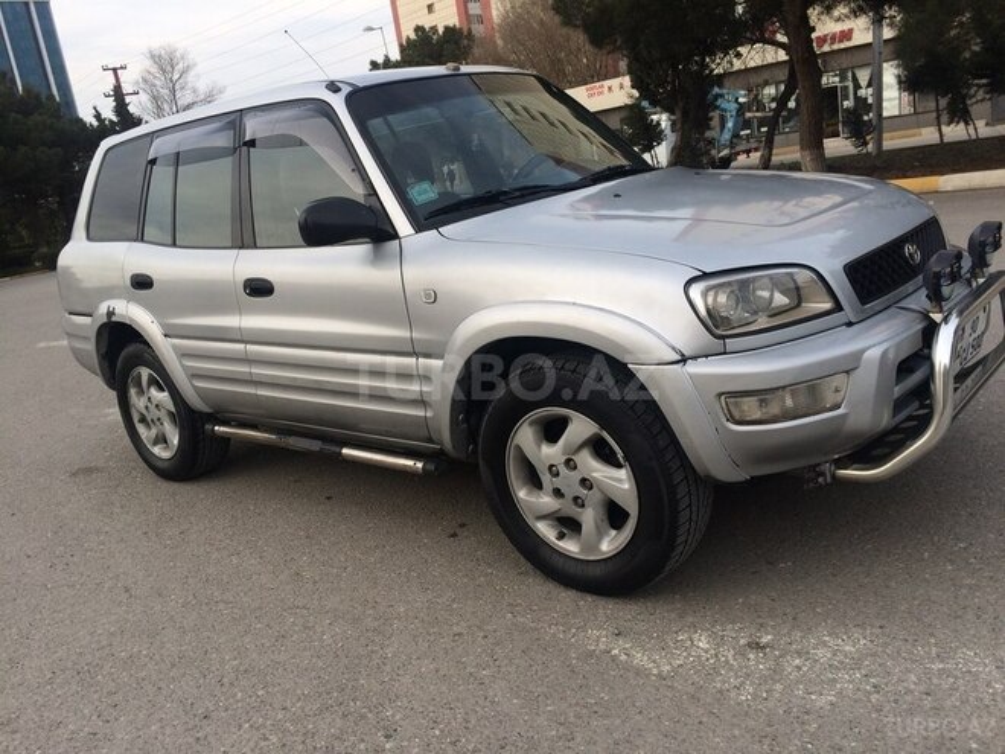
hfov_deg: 61.7
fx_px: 842
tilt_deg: -15.1
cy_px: 377
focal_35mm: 29
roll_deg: +11.0
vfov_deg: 48.2
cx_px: 502
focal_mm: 4.15
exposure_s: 1/684
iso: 32
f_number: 2.2
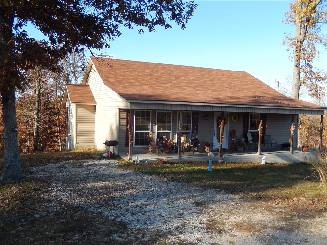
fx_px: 302
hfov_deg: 56.8
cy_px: 122
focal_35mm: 32
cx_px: 164
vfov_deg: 44.2
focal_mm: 5.7
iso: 125
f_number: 3.8
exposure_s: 1/400
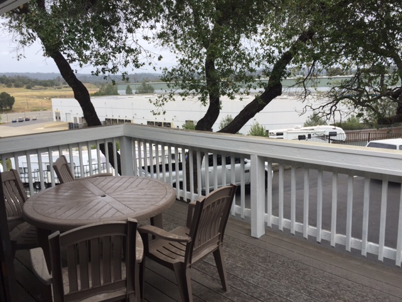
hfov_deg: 61.7
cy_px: 151
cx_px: 201
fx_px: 337
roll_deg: +1.7
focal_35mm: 29
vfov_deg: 48.2
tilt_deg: -9.3
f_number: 2.2
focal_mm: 4.15
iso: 32
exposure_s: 1/1163
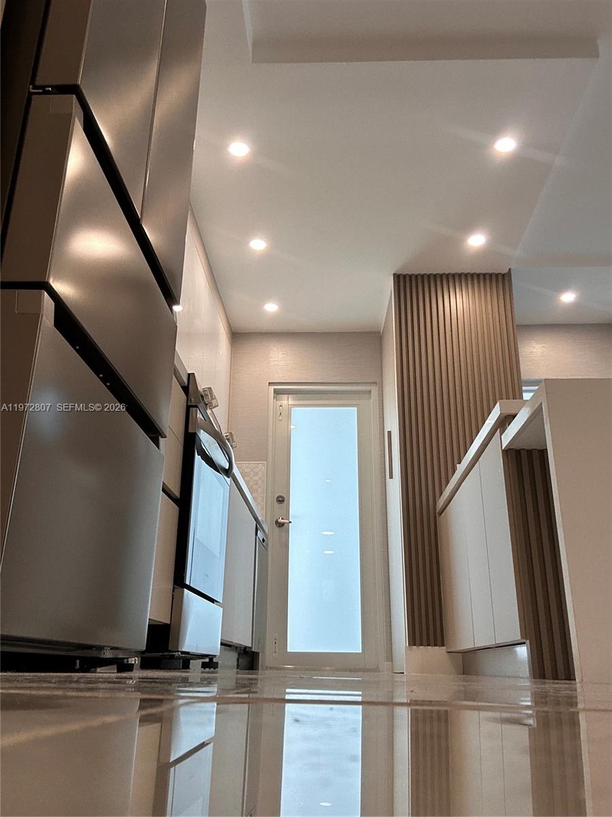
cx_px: 306
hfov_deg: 46.8
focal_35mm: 30
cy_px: 408
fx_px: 707
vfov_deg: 60.0
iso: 64
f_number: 1.9
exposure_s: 1/120
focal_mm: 2.69
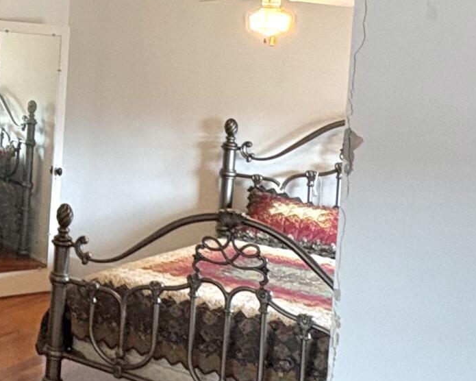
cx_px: -215
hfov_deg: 25.2
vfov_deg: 25.4
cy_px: 86
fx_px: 831
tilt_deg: -1.1
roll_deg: -2.2
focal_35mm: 59
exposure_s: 1/60
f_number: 2.2
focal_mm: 2.22
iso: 320
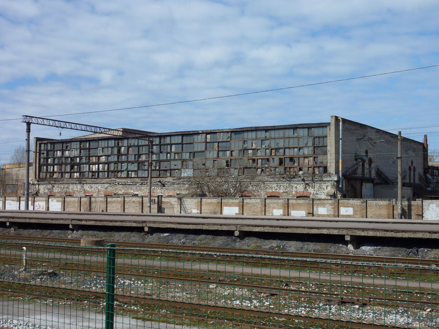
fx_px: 609
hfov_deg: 39.7
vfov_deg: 30.3
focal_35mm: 48
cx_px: 220
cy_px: 164
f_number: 5.6
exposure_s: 1/400
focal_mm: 7.9
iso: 80
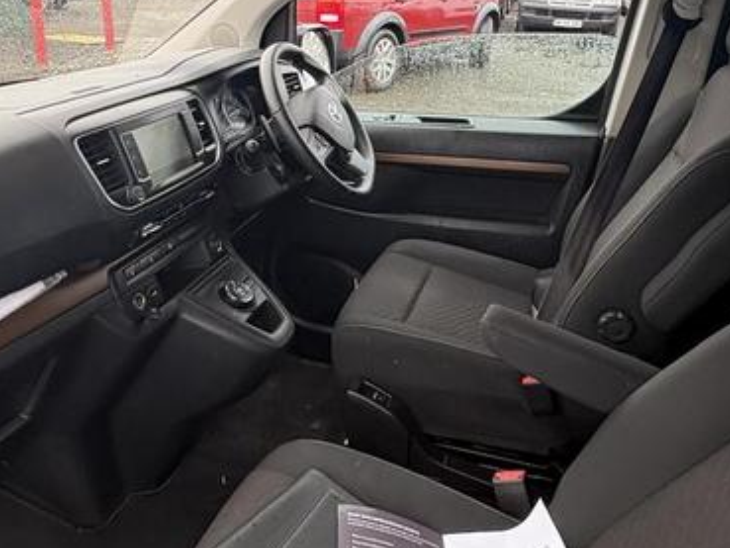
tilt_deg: -16.6
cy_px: 210
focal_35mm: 34
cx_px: 360
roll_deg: -2.6
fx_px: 717
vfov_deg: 41.5
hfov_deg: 53.9
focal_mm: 2.22
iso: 80
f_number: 2.2
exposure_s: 1/110
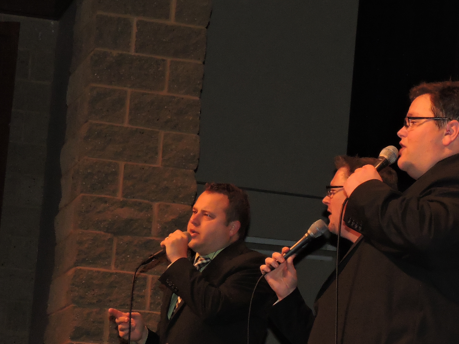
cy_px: 208
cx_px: 379
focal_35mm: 180
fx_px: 2387
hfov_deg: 10.9
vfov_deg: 8.2
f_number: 4.1
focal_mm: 17.8
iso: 800
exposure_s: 1/60
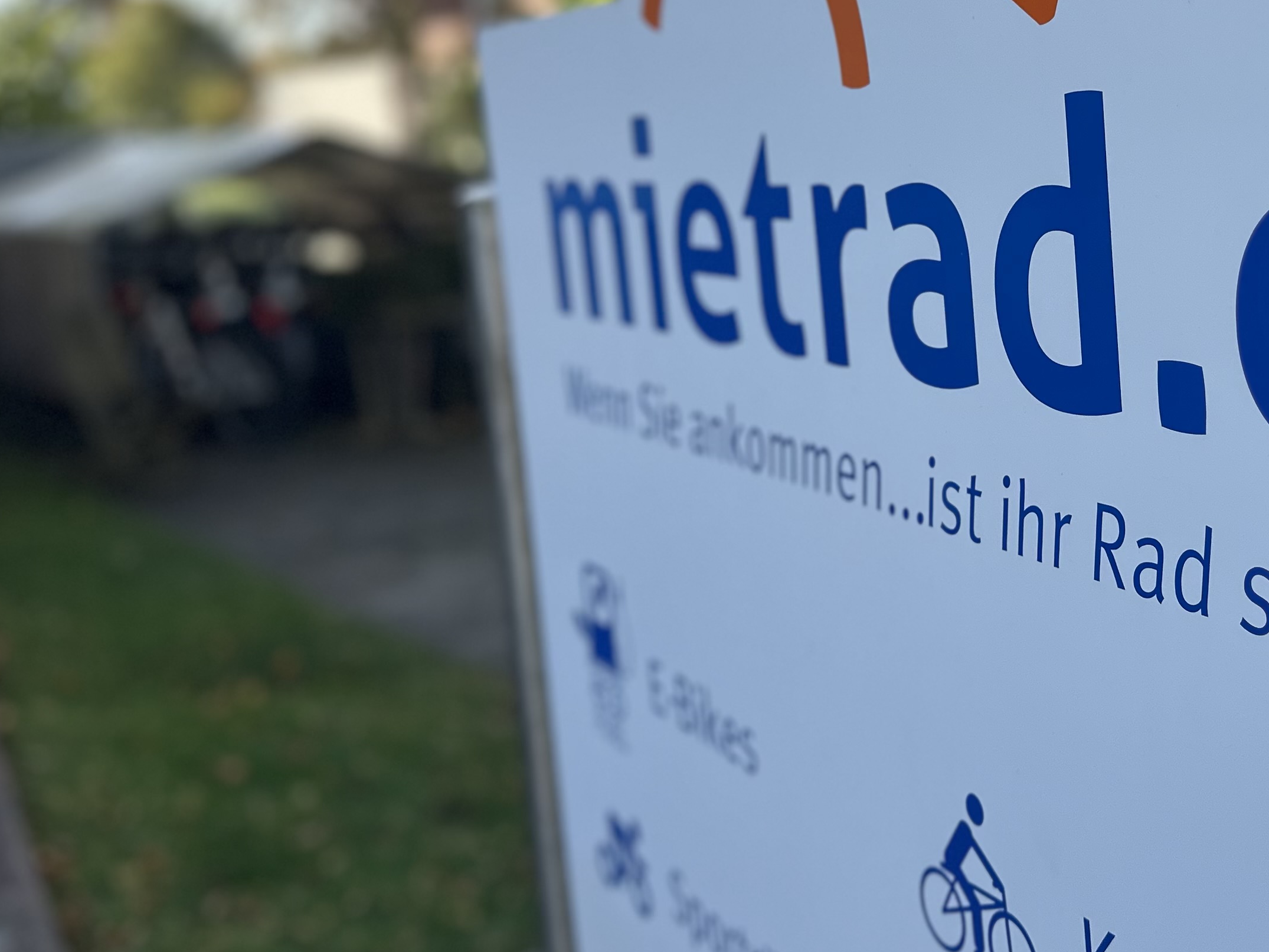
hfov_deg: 40.4
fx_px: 1650
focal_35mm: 45
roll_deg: +3.0
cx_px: 1012
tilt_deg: -6.5
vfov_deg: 31.9
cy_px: 297
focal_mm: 6.86
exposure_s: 1/1949
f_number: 1.78
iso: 80
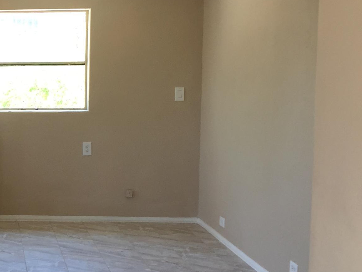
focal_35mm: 75
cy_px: 138
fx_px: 784
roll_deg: -0.2
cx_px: -103
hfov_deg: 23.2
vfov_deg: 19.6
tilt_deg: -6.2
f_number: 2.2
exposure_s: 1/60
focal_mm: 4.15
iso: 40
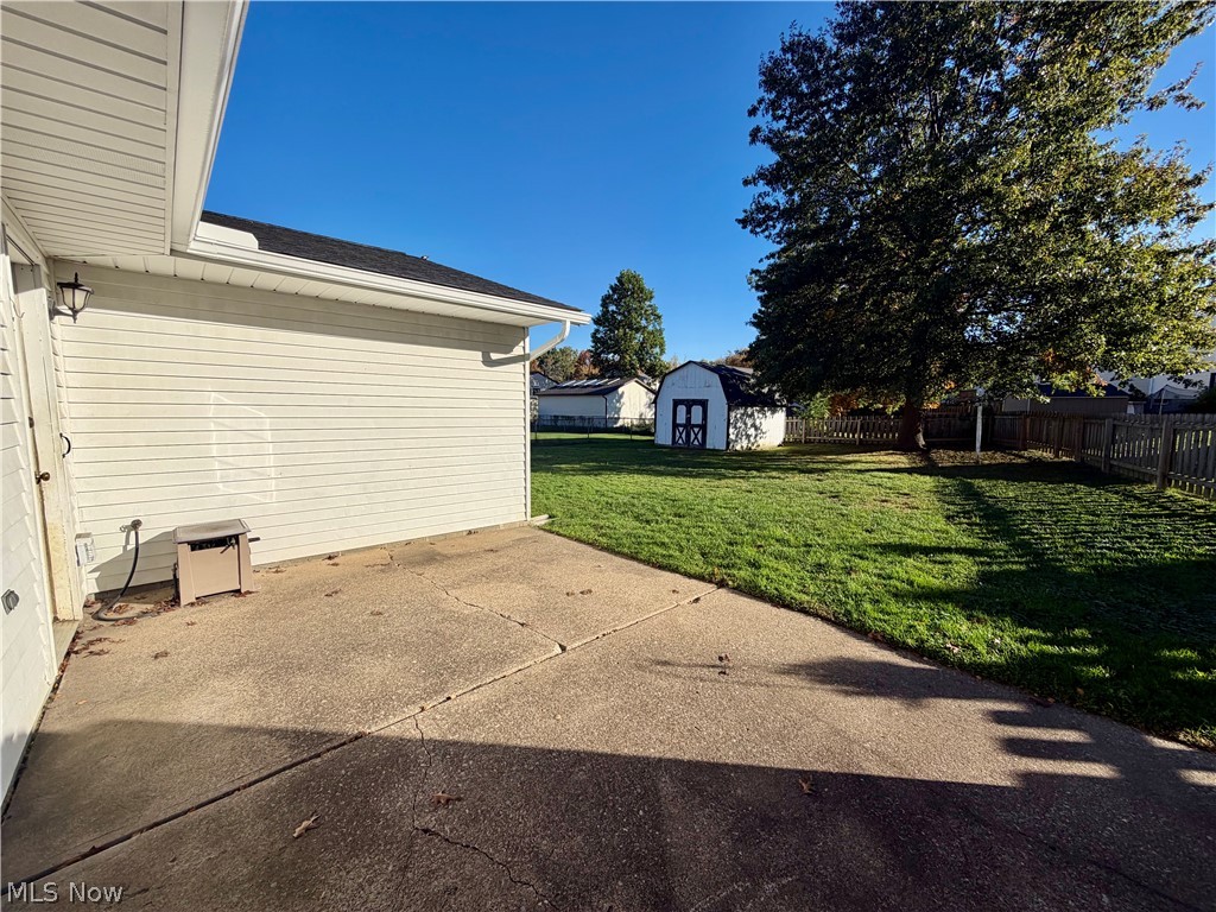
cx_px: 608
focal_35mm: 14
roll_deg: +1.1
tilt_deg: -2.6
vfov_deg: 85.7
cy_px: 456
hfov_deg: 102.1
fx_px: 492
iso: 20
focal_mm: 2.22
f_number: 2.2
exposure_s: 1/864
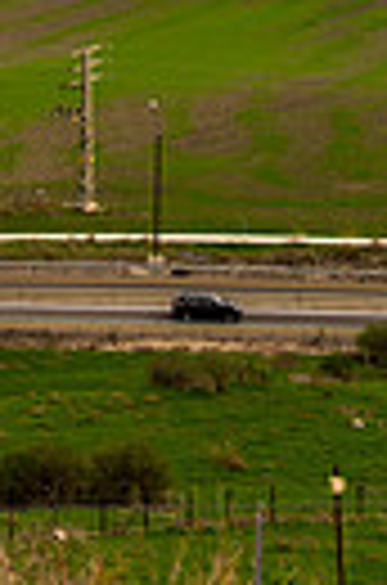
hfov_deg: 10.2
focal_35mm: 132
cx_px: -81
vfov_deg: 14.1
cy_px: -396
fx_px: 2140
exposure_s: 1/1000
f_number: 3.5
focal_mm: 38
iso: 100
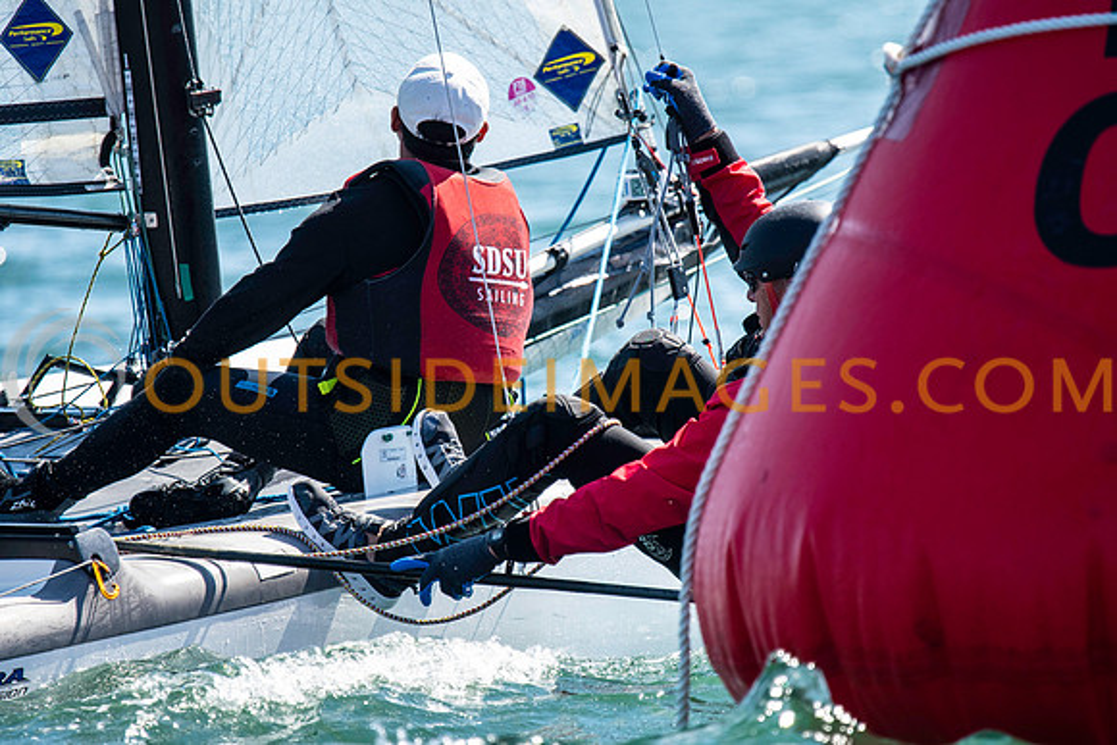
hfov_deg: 4.6
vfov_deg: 3.1
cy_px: 372
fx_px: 13965
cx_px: 558
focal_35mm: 450
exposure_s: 1/2000
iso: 250
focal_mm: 300
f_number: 4
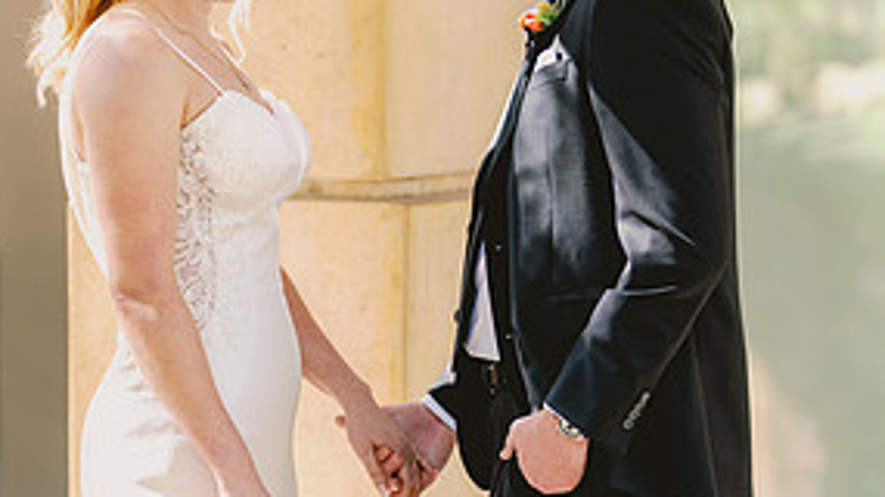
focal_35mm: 220
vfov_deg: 5.5
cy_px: 214
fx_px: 5160
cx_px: 425
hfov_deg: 9.8
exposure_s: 1/320
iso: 400
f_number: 2.8
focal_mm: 133
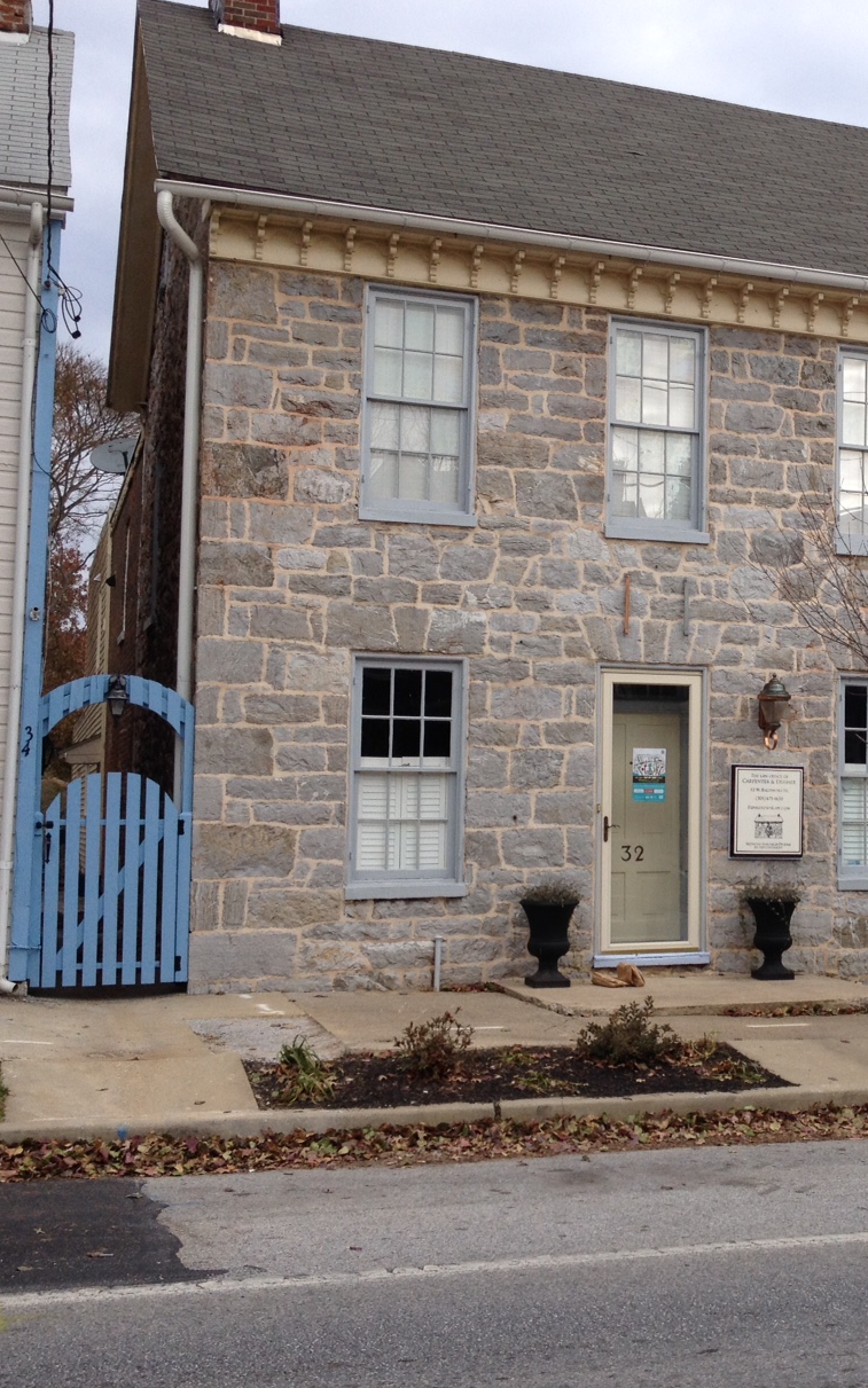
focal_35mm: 50
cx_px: 793
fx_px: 1892
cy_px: 691
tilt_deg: +5.0
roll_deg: -1.1
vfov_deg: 40.3
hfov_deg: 25.0
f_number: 2.4
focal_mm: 4.28
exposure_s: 1/968
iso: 50
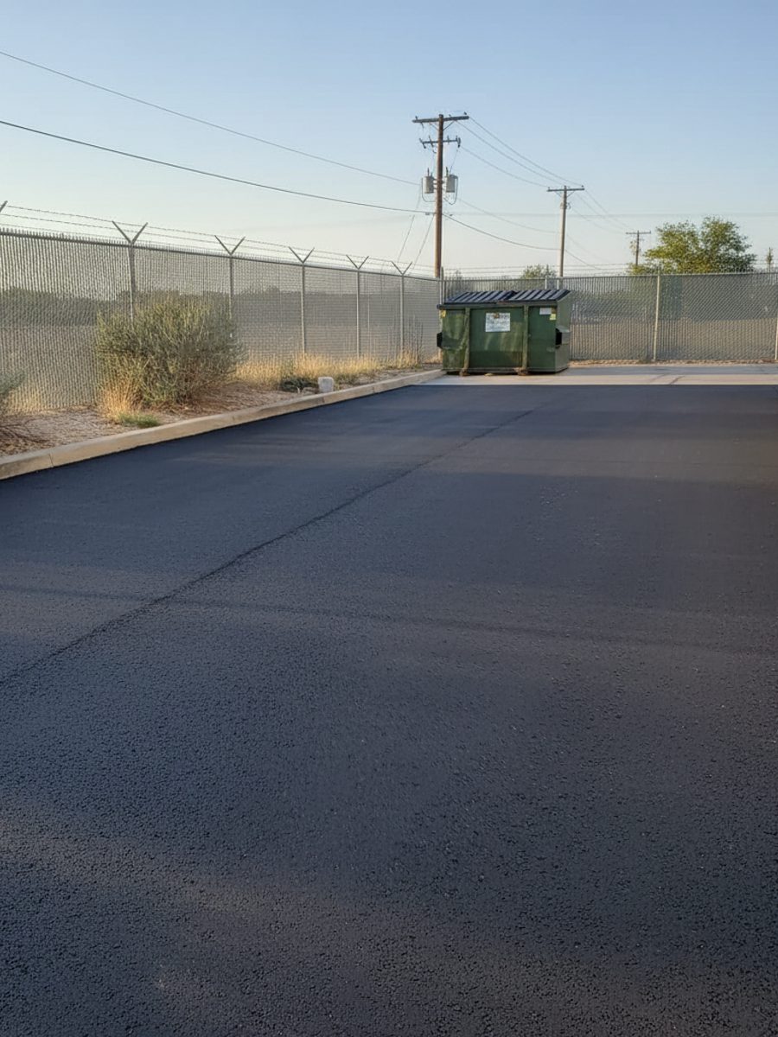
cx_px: 389
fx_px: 689
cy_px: 518
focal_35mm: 23
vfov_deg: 73.9
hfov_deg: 58.9
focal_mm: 6.4
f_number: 1.8
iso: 1052
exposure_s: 1/840
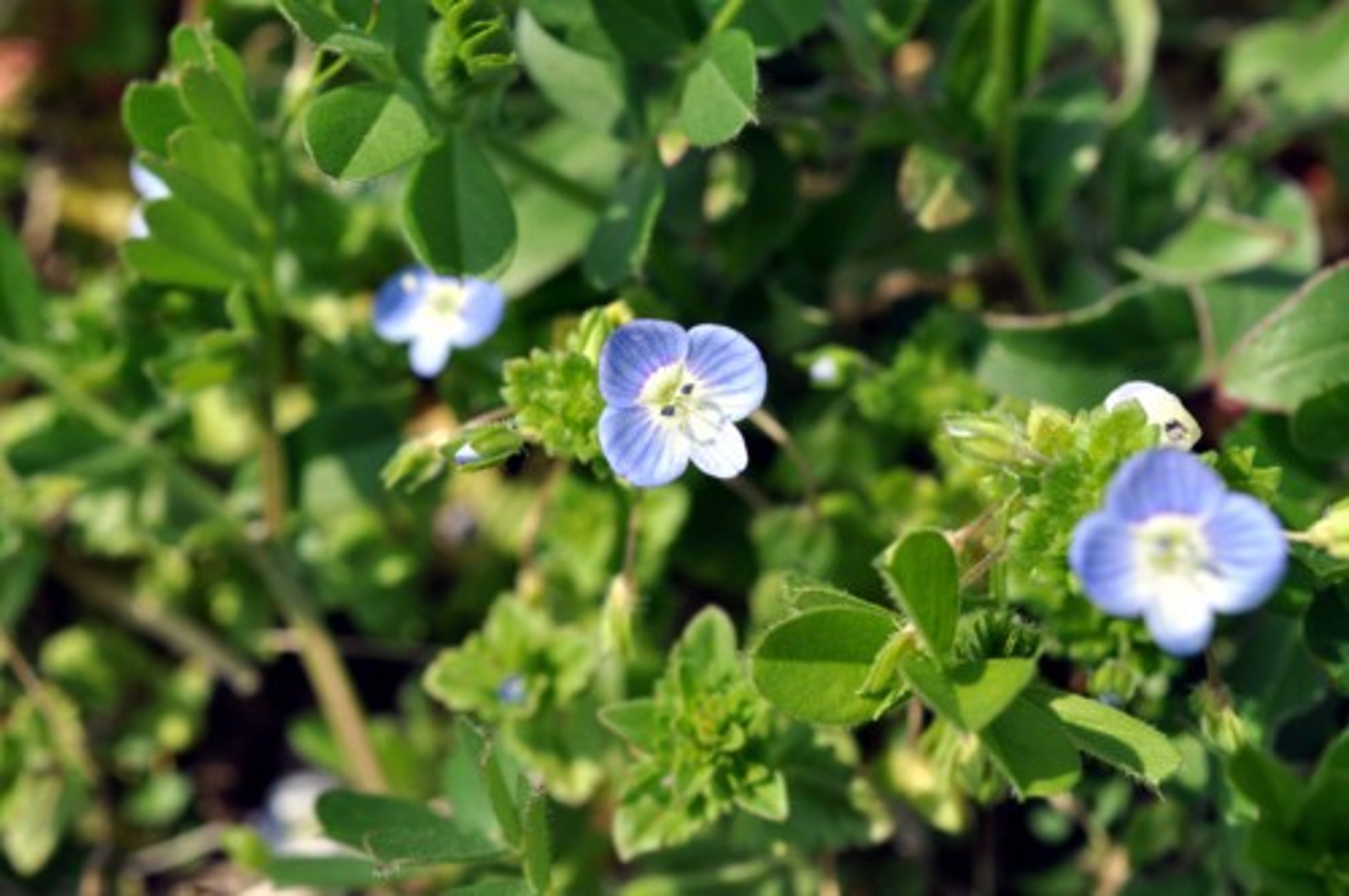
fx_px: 2245
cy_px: 448
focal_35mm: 60
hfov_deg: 33.4
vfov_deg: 22.6
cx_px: 674
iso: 200
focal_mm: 40
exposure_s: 1/320
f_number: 9
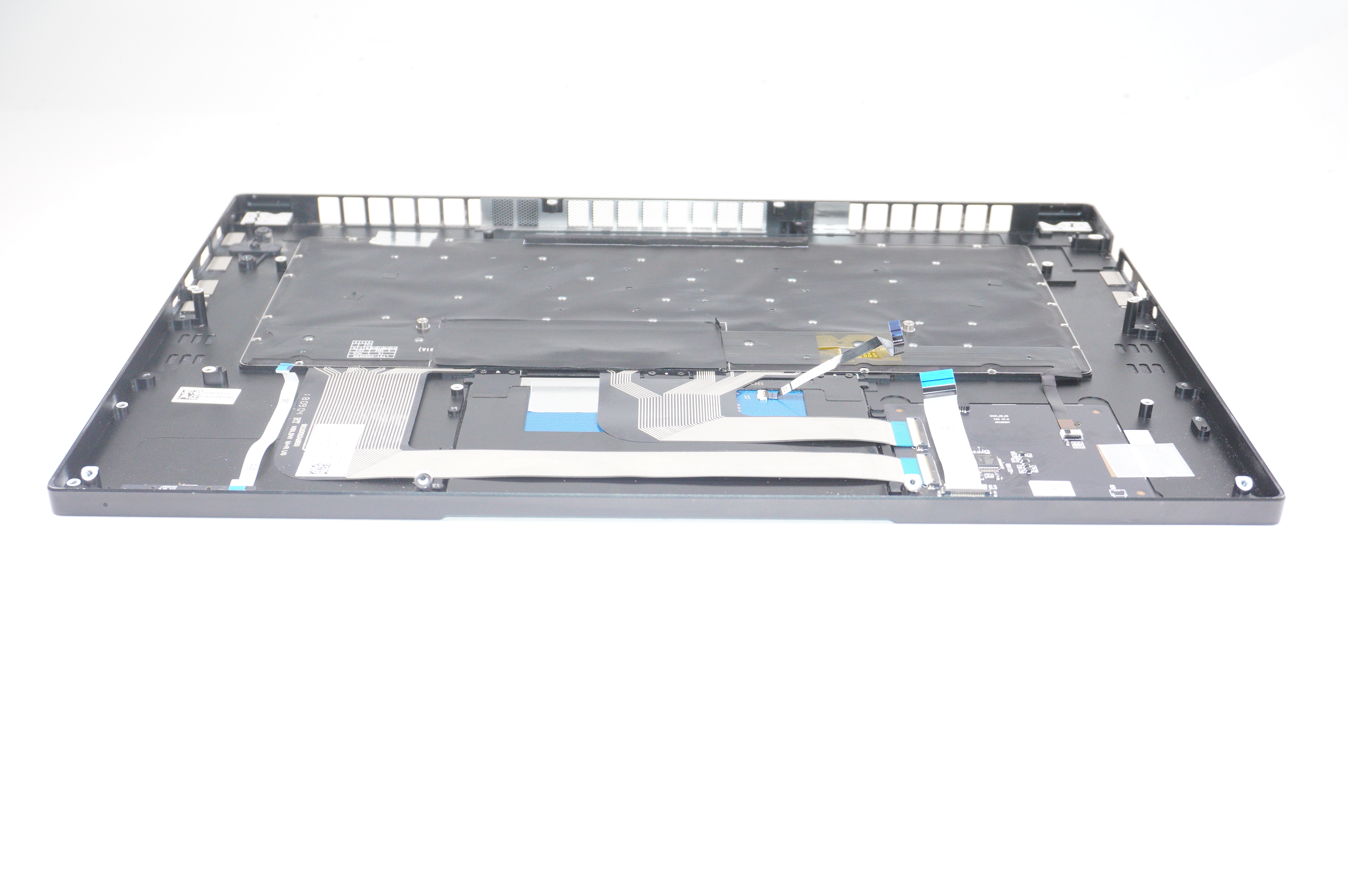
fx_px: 1515
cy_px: 448
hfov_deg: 48.0
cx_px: 674
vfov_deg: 33.0
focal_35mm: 40
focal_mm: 27
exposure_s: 1/160
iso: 1000
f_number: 5.6
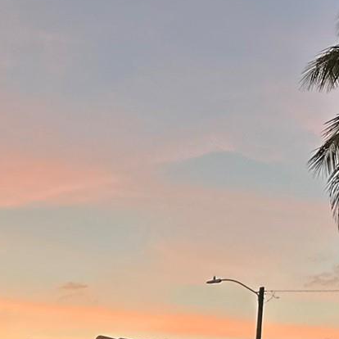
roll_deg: +0.2
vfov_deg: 14.7
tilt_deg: -5.9
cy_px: 590
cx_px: 7
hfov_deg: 16.3
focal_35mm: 105
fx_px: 1163
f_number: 1.78
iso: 250
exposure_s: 1/60
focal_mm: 6.86
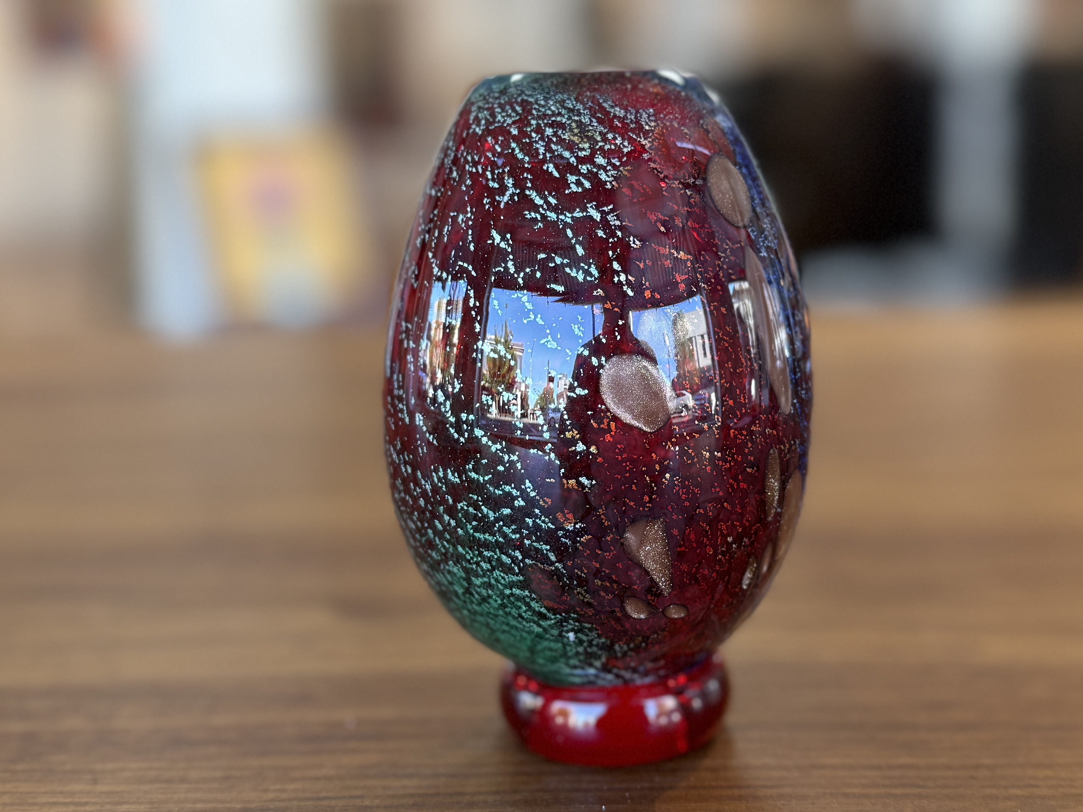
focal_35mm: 24
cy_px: 406
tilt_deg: -10.8
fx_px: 751
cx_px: 542
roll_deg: +1.5
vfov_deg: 56.8
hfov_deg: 71.6
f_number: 1.78
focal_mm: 6.76
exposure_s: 1/120
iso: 125
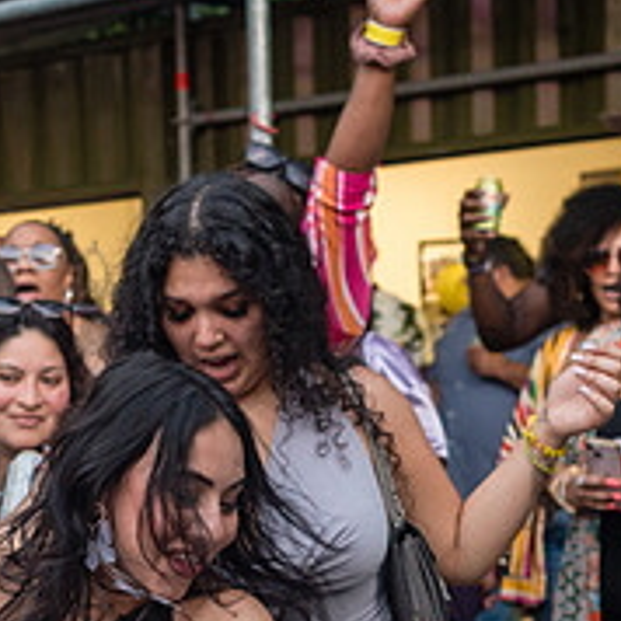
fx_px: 1969
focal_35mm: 97
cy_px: 637
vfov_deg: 17.5
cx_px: 91
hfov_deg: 17.7
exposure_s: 1/160
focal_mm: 35
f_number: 3.5
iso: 1000
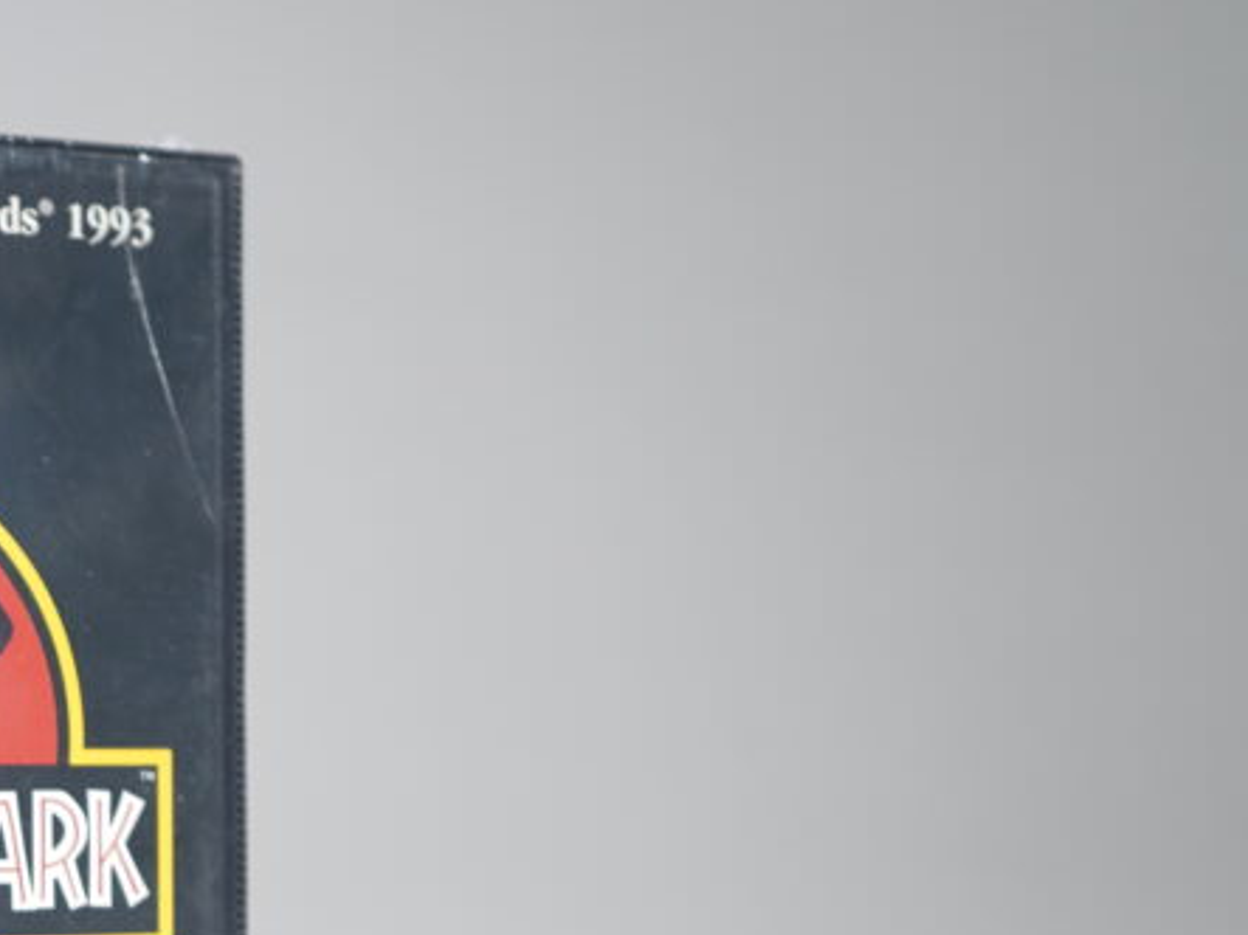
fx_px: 3100
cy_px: 952
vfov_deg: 16.8
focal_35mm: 86
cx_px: -192
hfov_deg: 21.4
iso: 64
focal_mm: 33
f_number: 4.5
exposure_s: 1/4
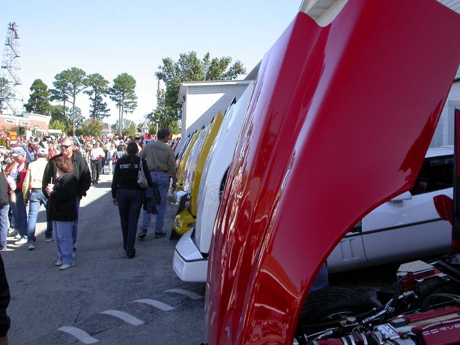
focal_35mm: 38
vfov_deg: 37.7
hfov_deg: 49.0
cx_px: 230
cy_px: 172
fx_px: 505
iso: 100
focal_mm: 7.85
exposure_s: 1/188
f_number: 6
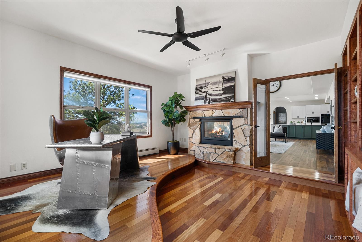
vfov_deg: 73.8
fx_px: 161
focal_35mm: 16
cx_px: 181
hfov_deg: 96.7
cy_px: 121
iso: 200
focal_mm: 16
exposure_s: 1/3
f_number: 8
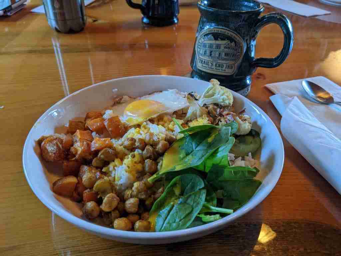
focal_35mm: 27
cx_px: 170
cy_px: 128
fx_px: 266
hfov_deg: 65.3
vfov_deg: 51.4
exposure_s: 1/24
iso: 143
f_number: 1.73
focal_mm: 4.38
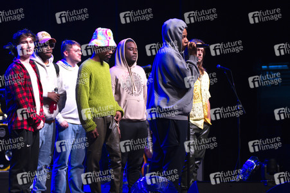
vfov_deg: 11.4
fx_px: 966
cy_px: 96
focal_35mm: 120
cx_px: 145
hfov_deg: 17.1
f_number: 2.8
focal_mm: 120
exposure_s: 1/50
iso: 1600
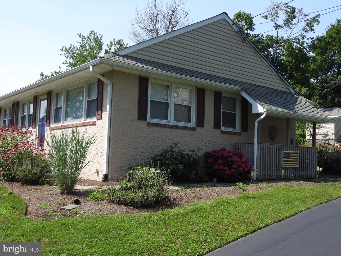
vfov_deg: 36.0
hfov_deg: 46.8
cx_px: 170
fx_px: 394
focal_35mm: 40
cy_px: 128
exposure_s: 1/640
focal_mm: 7.2
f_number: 3.8
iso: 100
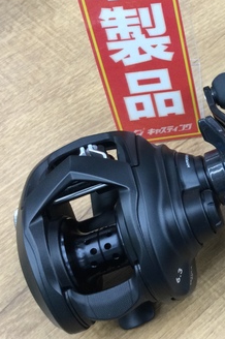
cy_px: 156
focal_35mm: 63
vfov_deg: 31.9
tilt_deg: -53.2
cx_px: 293
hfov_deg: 19.8
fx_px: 592
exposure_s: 1/33
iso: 64
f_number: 2.4
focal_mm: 3.3
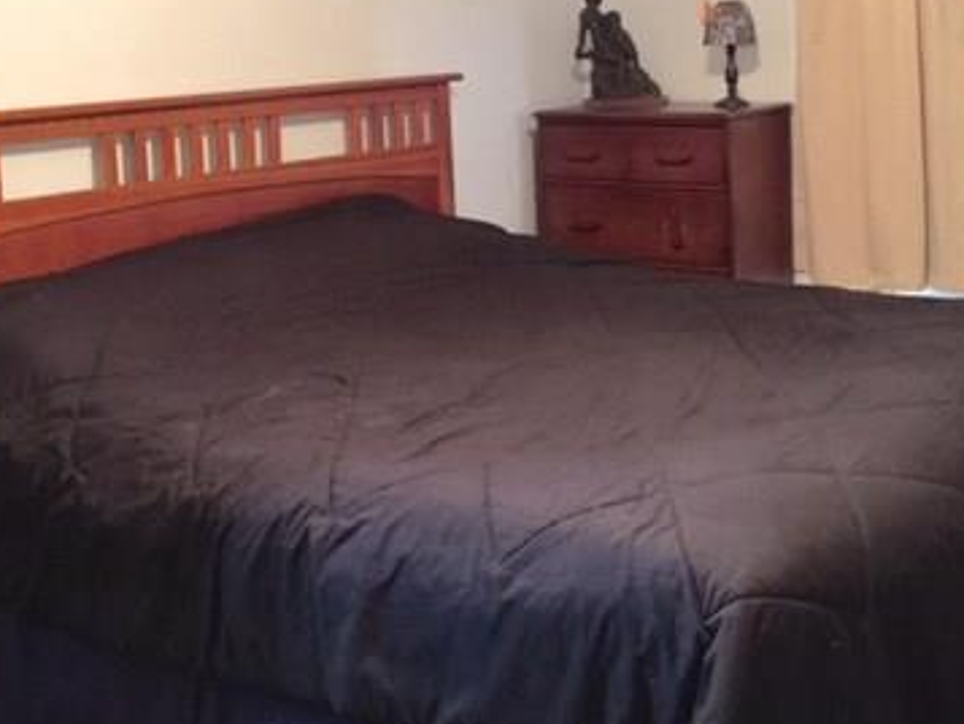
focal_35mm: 52
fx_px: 1449
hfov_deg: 36.7
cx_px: 394
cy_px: 181
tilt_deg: -5.1
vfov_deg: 27.7
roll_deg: +1.1
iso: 100
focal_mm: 4.15
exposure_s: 1/4
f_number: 2.2
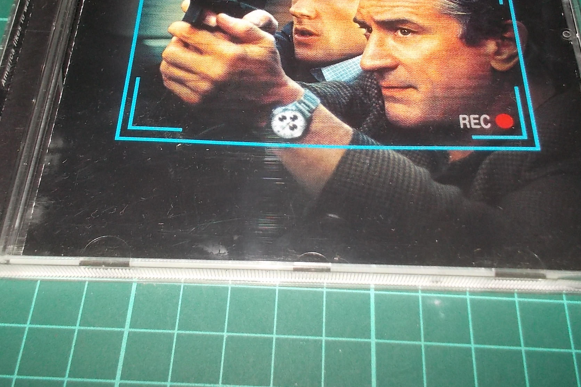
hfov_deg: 47.4
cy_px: 123
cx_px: 292
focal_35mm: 41
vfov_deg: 32.3
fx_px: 662
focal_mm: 4.1
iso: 200
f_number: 3.3
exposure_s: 1/30
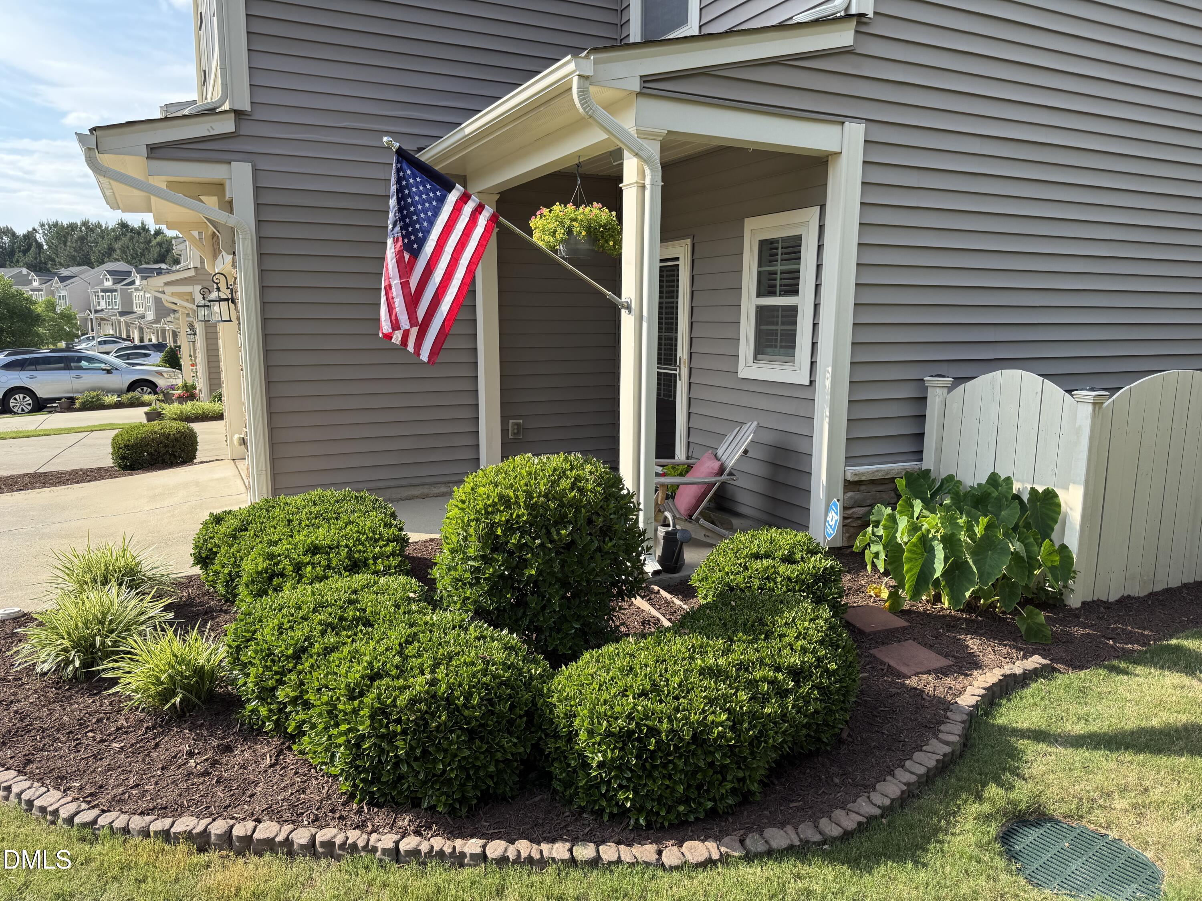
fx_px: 833
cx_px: 601
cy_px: 450
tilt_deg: -8.4
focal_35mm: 24
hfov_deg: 71.6
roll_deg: +0.7
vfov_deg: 56.8
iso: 80
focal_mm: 6.76
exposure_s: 1/1585
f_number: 1.78
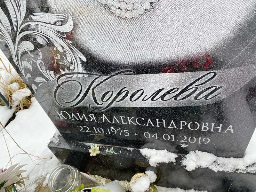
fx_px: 192
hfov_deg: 67.3
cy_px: 96
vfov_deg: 53.1
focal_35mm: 26
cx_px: 128
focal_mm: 4.25
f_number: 1.8
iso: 50
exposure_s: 1/122
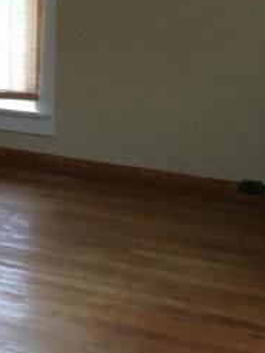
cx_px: -144
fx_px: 928
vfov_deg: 21.1
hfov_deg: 15.0
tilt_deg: -10.6
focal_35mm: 91
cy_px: 40
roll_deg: +0.7
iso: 200
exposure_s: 1/24
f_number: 2.2
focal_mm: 4.15
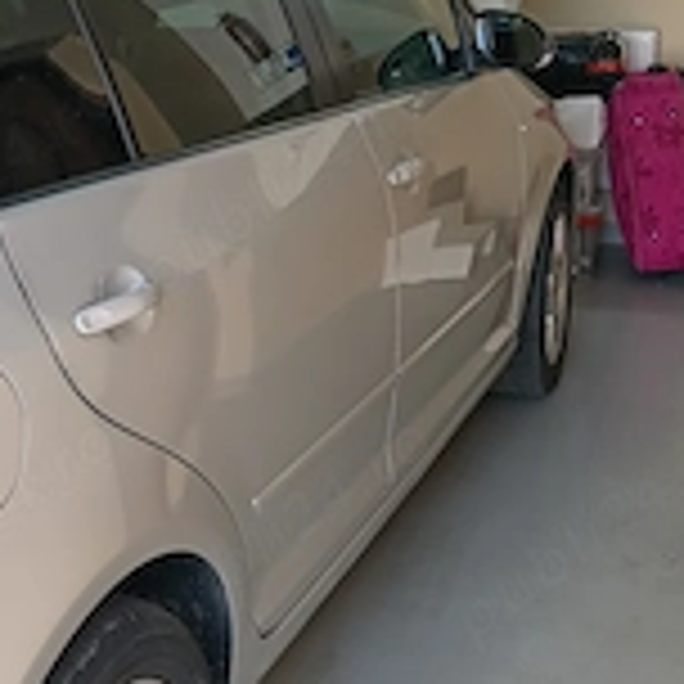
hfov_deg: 28.8
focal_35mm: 58
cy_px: 261
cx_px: 126
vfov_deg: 29.4
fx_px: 1297
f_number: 1.8
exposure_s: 1/33.3
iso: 150
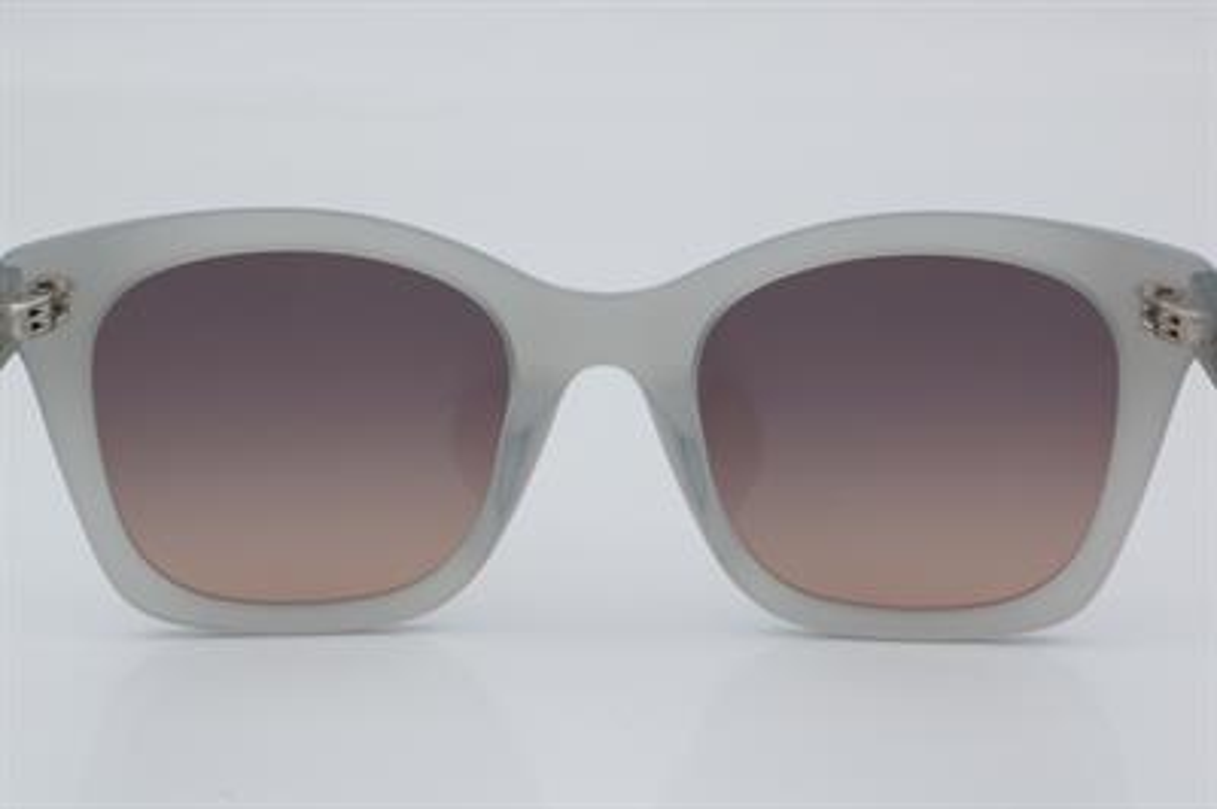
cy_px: 404
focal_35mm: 82
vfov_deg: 16.5
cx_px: 608
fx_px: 2787
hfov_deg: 24.6
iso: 100
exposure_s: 1/4
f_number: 32
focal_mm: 55
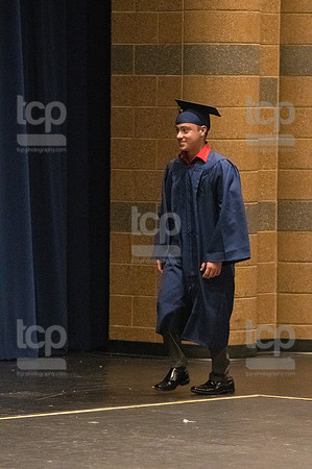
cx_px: 156
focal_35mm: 300
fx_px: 3909
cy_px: 234
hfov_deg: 4.6
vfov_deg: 6.9
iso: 8000
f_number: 4.5
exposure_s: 1/250
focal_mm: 200
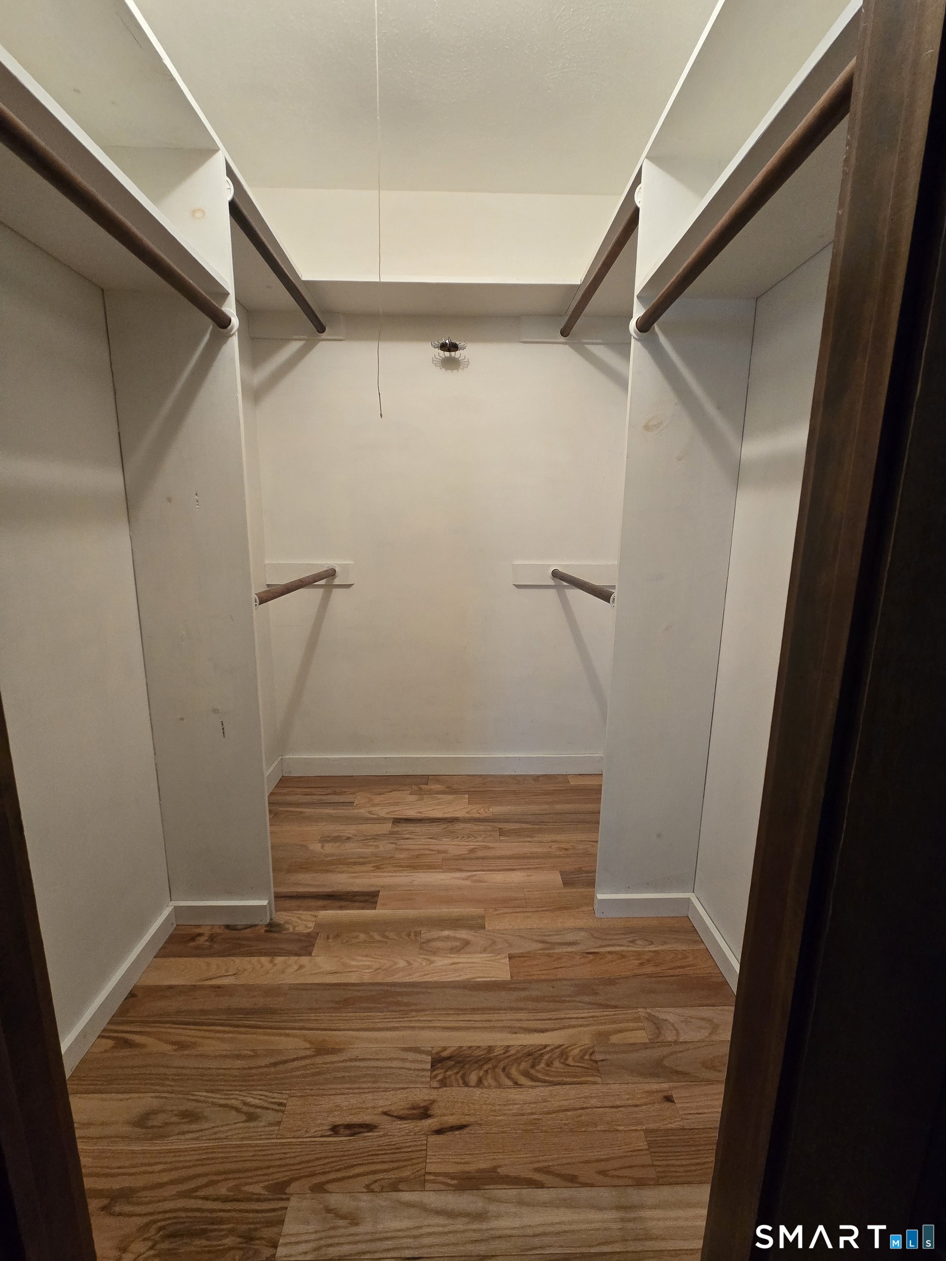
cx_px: 473
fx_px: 474
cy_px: 630
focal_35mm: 13
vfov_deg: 106.2
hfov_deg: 89.9
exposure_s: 1/60
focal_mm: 2.2
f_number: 2.2
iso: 400
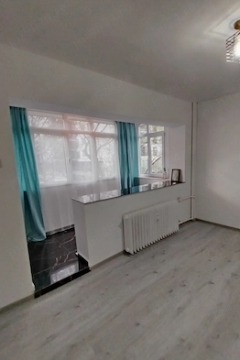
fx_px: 180
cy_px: 180
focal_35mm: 18
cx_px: 134
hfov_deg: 67.2
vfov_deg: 90.0
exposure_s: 1/30
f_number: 2.2
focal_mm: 1.4
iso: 167
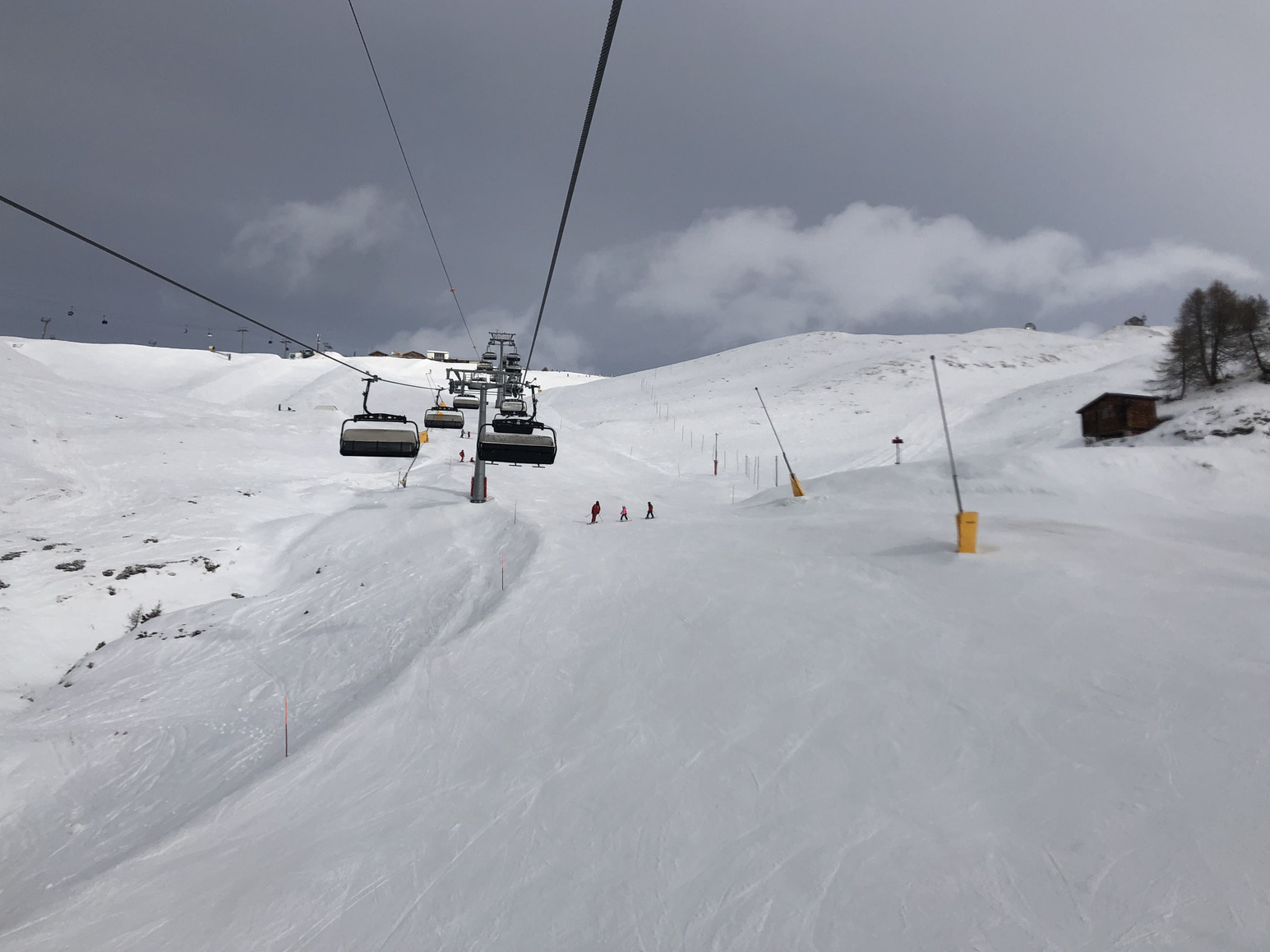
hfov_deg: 61.7
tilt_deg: +8.1
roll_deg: -0.2
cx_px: 626
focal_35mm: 29
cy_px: 465
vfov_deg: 48.2
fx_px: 1064
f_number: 1.8
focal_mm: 4
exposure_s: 1/5348
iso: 25
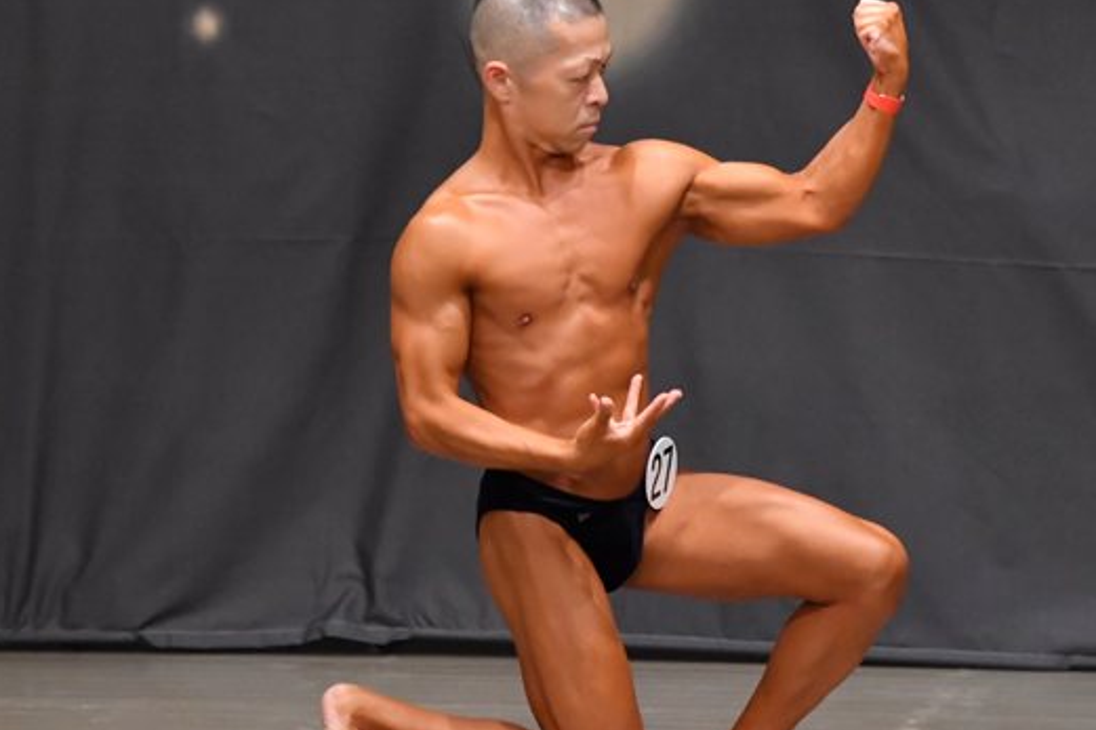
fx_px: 13573
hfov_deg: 4.6
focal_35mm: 446
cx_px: 634
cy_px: 364
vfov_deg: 3.1
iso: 6400
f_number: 5.6
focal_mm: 200
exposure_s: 1/400
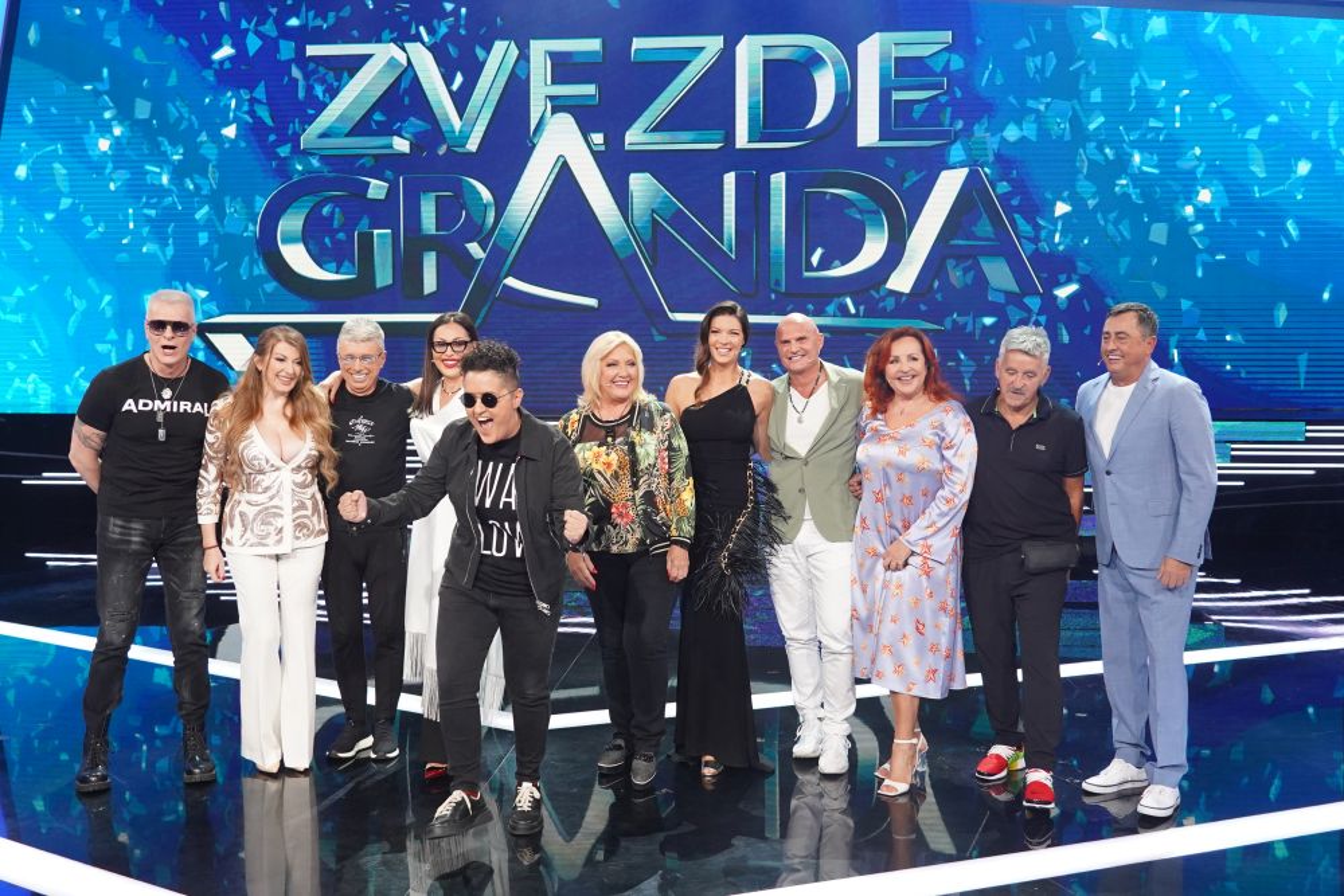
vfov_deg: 36.9
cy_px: 448
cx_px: 672
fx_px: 1344
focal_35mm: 36
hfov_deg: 53.1
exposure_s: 1/320
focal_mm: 24
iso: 2000
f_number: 4
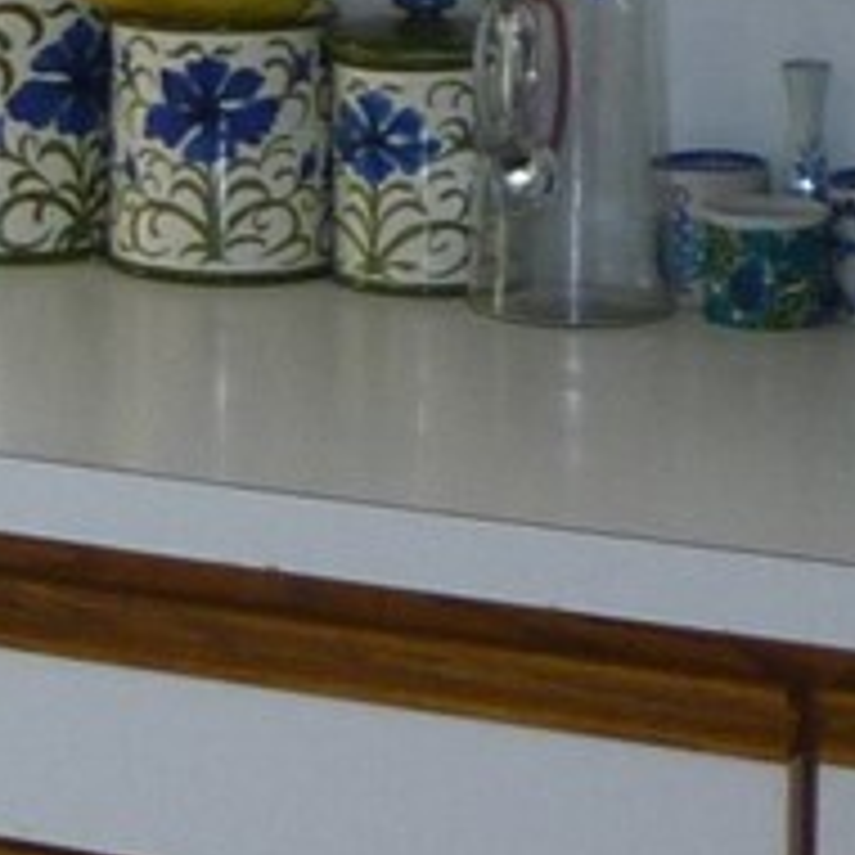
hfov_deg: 7.7
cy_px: -248
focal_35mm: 216
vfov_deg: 8.0
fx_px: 6036
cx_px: -891
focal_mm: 5.2
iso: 100
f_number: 3.3
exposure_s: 1/160
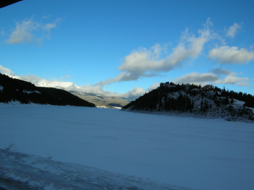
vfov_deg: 40.6
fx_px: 257
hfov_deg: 52.7
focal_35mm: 35
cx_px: 127
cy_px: 95
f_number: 5.6
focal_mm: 5.8
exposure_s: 1/299
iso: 50
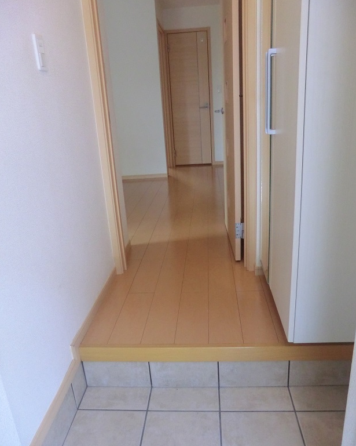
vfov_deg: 66.0
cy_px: 226
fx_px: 342
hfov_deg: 54.9
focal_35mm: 26
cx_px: 175
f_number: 3.2
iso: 320
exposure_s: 1/60
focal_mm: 4.3
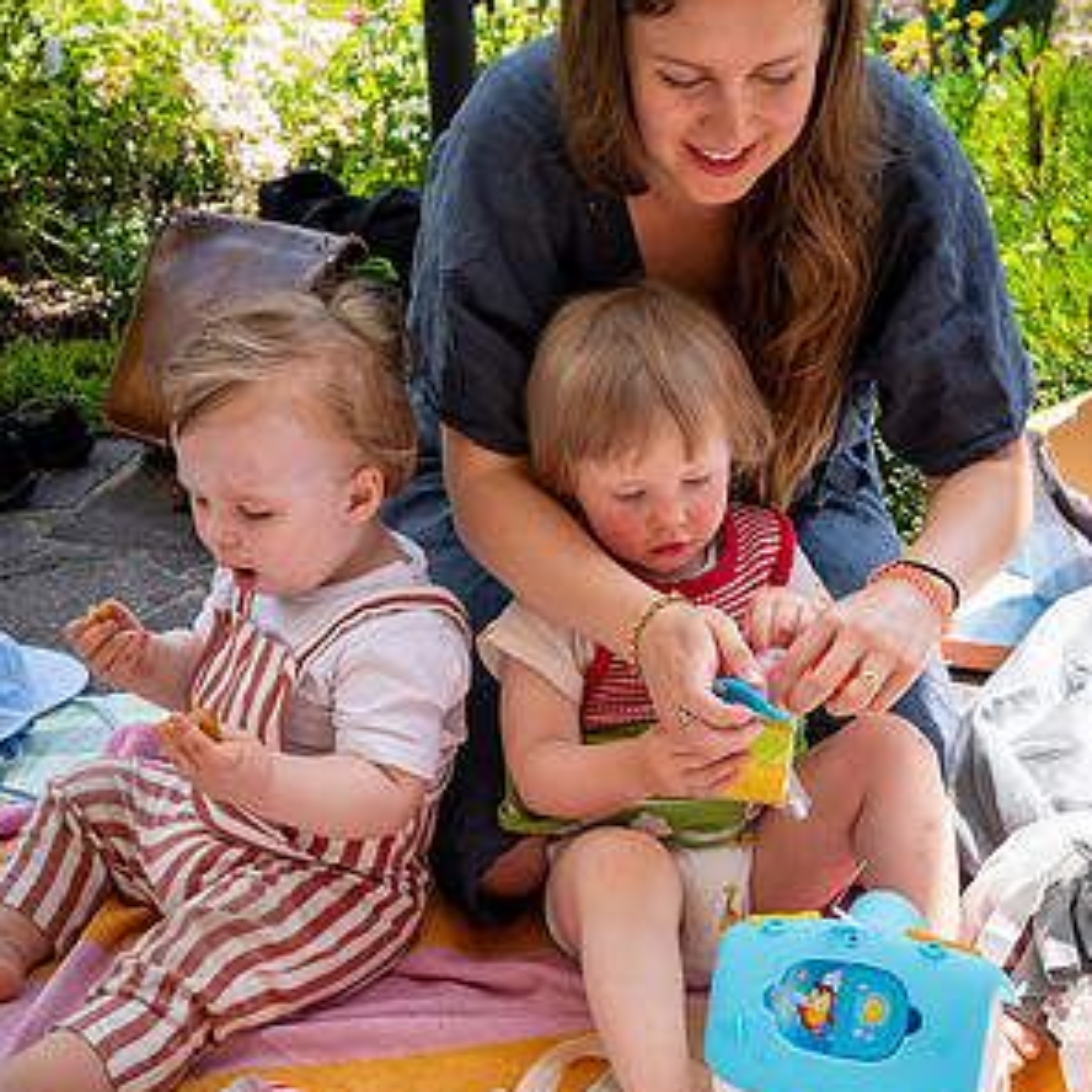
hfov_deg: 24.3
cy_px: 620
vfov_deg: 24.3
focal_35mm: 71
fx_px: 2534
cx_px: 548
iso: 250
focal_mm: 55
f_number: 9
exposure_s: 1/320
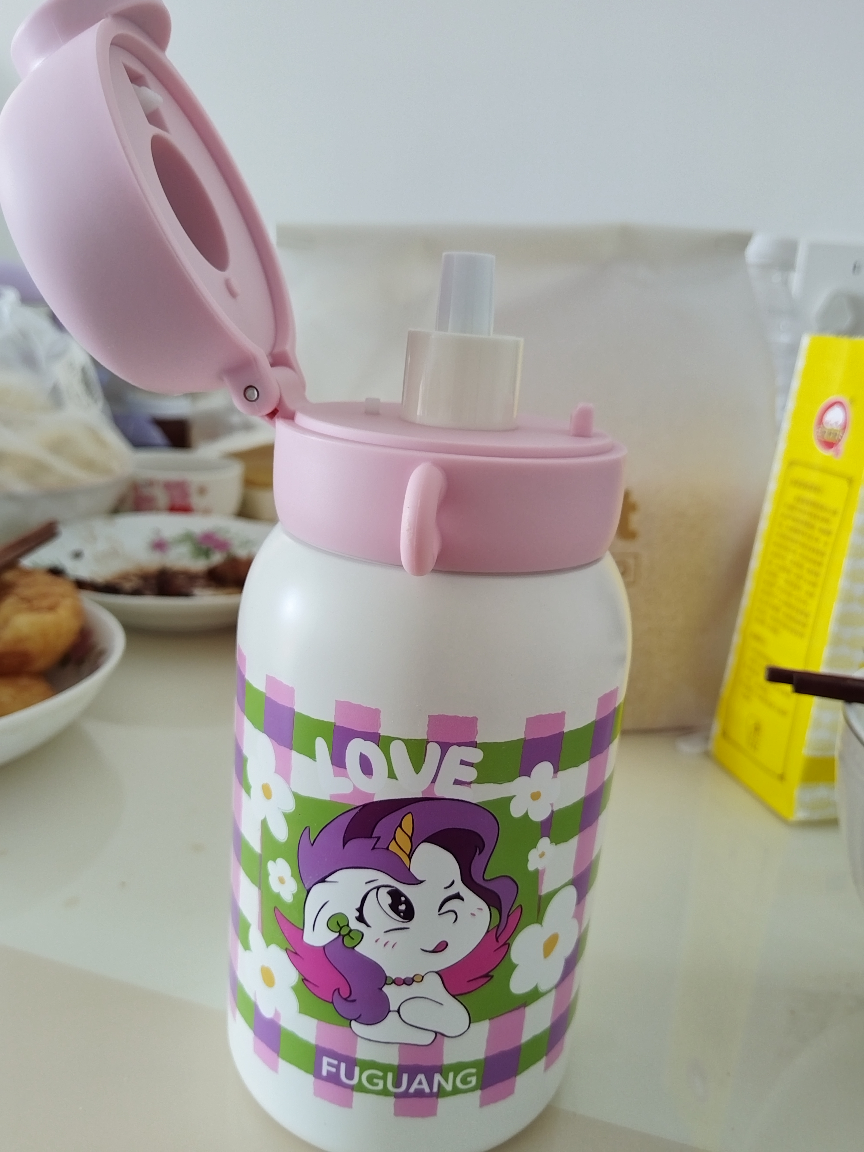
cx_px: 432
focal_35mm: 26
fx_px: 865
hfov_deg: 53.1
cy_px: 576
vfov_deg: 67.3
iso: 813
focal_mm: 4.95
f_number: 1.9
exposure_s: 1/50
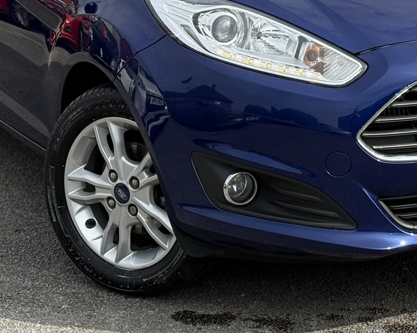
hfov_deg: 15.1
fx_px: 1567
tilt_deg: -7.5
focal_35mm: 127
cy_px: 4
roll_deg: +0.4
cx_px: 269
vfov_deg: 12.0
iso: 100
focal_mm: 6.76
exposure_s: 1/5208
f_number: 1.78
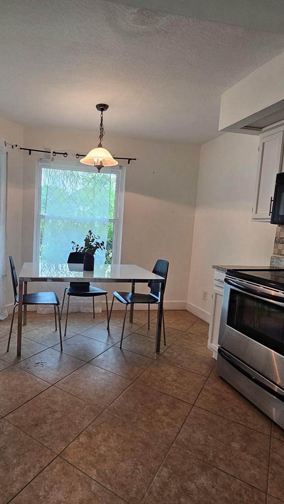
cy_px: 251
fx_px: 254
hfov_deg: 56.5
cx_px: 85
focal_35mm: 19
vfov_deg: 89.6
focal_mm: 2.2
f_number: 2.2
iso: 160
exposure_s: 1/60
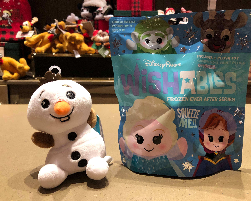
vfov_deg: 48.5
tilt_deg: -10.2
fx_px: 223
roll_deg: -1.0
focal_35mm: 30
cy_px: 99
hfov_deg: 58.7
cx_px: 131
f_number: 1.8
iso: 100
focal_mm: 3.99
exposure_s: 1/13
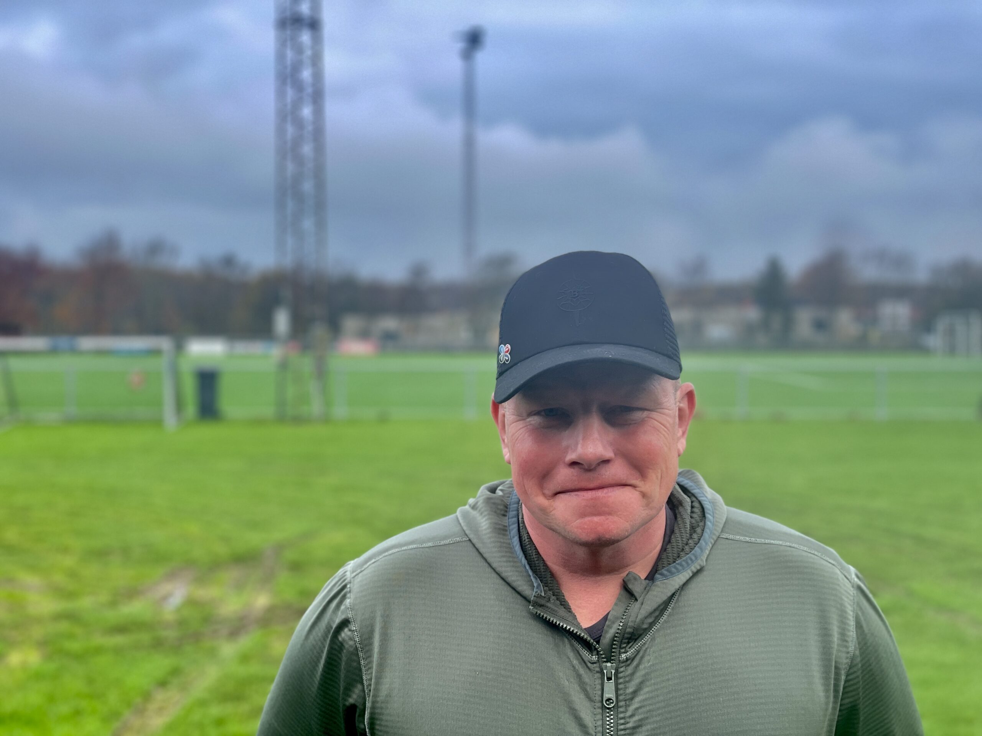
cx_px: 491
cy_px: 368
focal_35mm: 52
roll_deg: +0.2
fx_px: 1475
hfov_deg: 36.8
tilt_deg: -1.2
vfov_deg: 28.0
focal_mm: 6
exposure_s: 1/122
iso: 25
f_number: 2
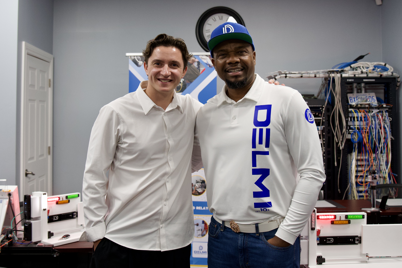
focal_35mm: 28
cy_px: 134
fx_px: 313
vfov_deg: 46.4
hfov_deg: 65.5
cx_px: 201
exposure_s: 1/160
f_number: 4
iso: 1250
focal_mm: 28
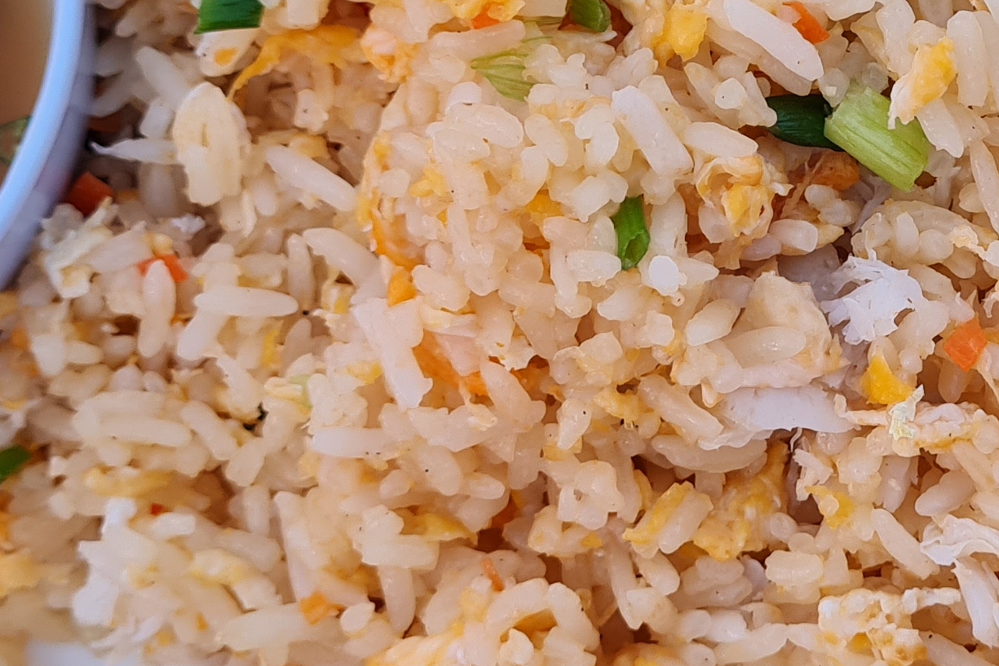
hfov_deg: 22.4
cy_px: 140
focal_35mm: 89
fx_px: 2470
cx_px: 849
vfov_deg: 15.3
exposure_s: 1/100
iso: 125
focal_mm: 5.4
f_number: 1.8
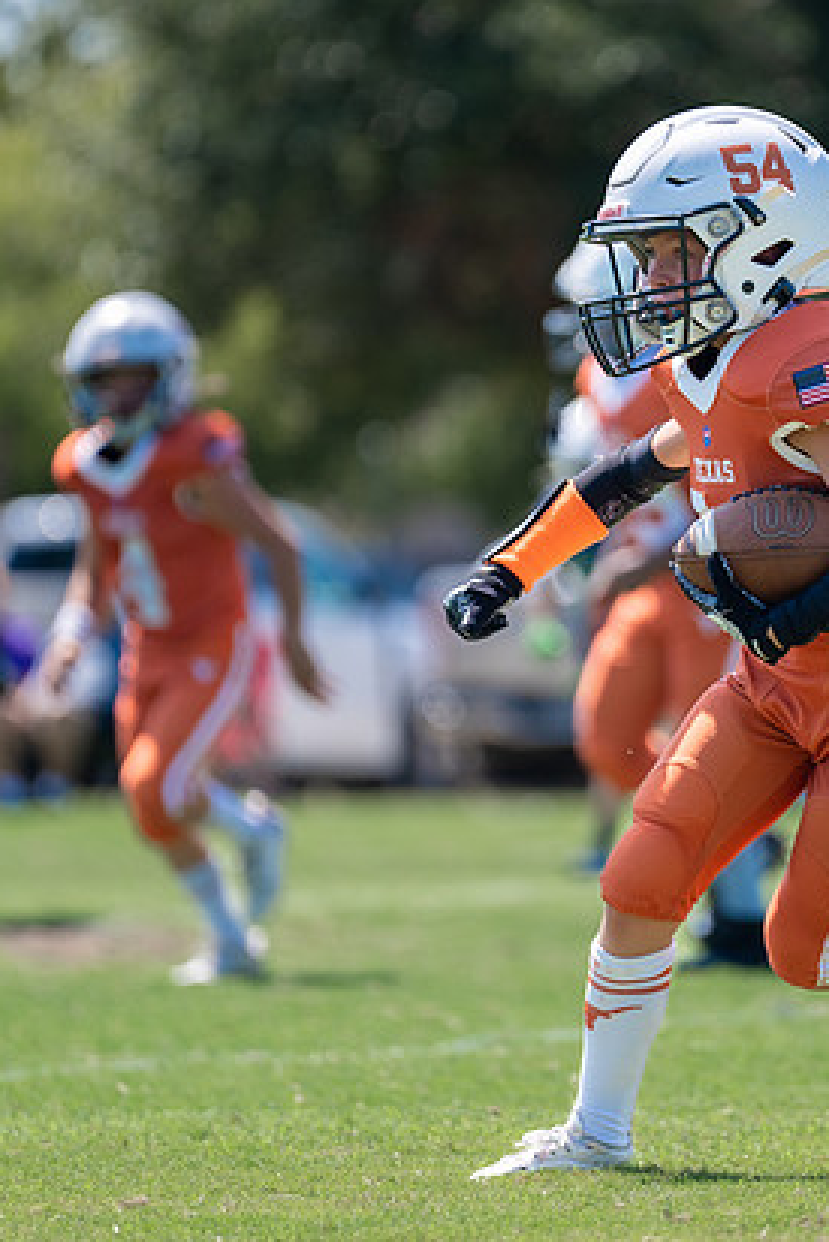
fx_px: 13355
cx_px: 719
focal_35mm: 387
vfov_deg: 5.3
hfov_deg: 3.6
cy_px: 522
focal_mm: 200
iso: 100
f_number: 2.8
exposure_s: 1/1250
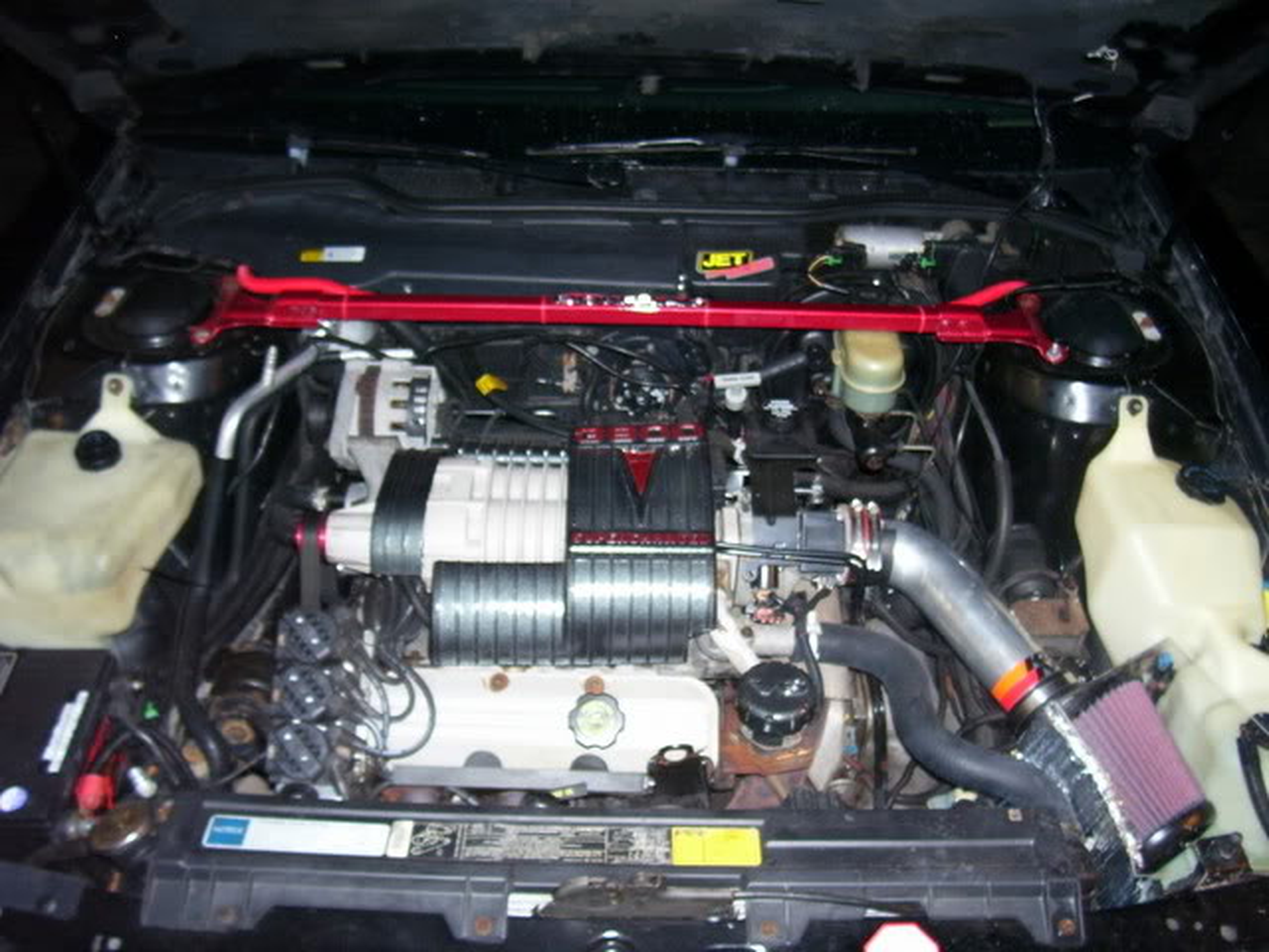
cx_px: 634
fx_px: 1246
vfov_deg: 41.8
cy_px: 476
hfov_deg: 54.0
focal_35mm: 34
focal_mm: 5.6
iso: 125
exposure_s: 1/60
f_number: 2.7
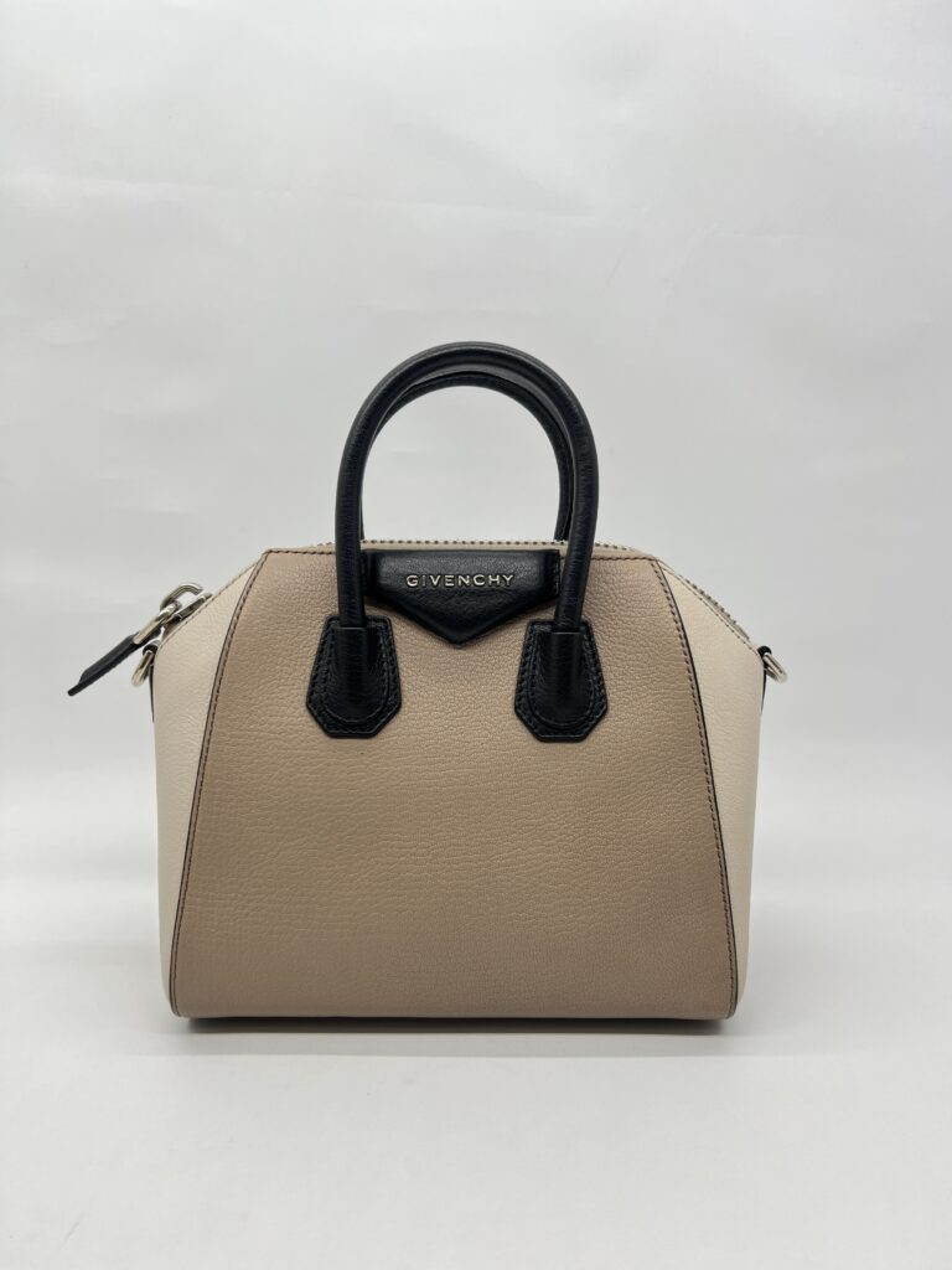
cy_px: 635
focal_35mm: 26
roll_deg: -0.9
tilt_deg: -9.3
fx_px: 953
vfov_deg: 67.3
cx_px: 476
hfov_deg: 53.1
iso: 32
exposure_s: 1/107
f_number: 1.5
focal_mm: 5.7
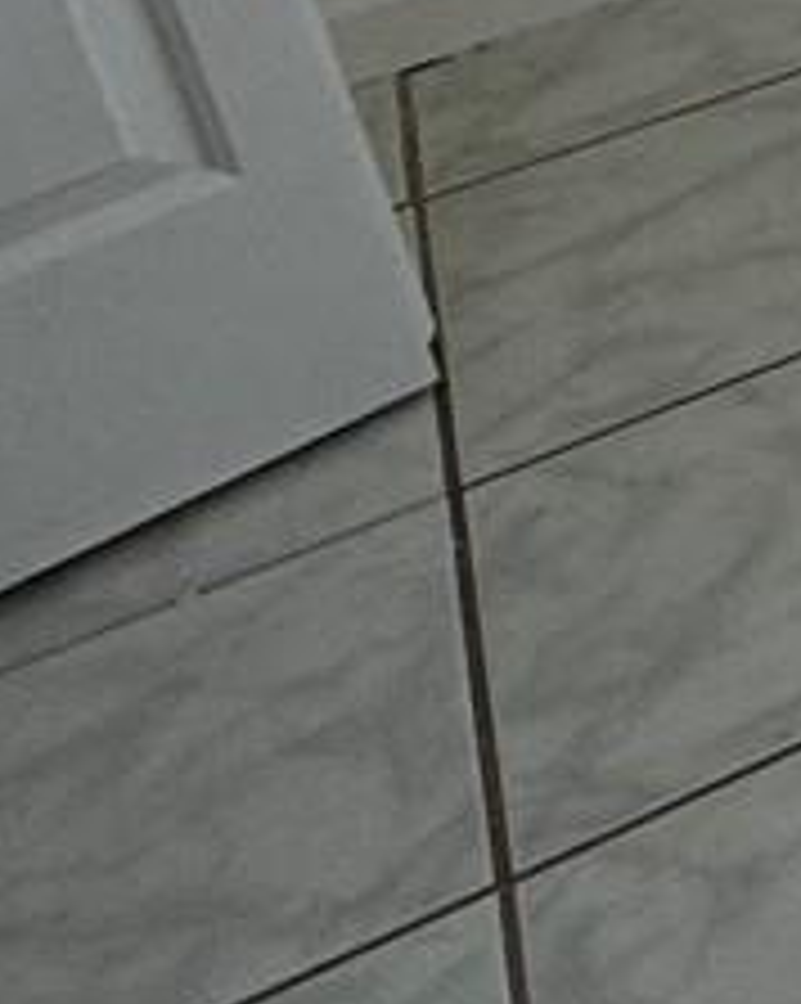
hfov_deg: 8.8
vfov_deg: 16.7
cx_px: 2984
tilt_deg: -21.1
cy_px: -738
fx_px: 2908
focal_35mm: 98
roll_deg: -1.1
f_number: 2.2
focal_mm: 2.22
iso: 50
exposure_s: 1/99
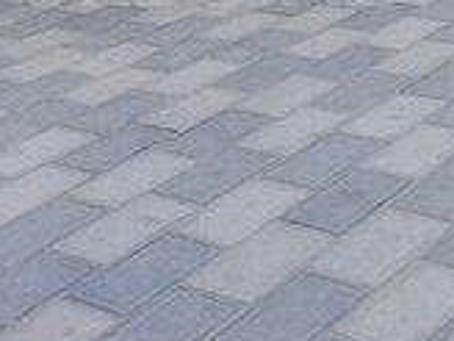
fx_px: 1233
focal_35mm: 94
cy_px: -25
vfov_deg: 15.4
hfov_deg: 20.8
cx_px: 180
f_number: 2.2
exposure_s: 1/696
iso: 50
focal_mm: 3.3
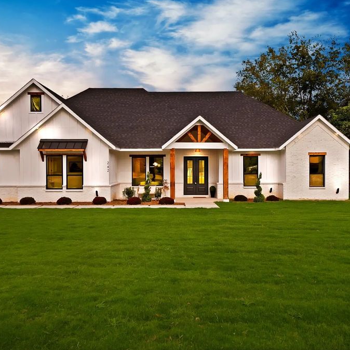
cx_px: 179
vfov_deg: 52.5
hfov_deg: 52.5
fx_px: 355
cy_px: 174
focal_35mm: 31
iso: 640
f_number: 9
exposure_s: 1/160
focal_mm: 24
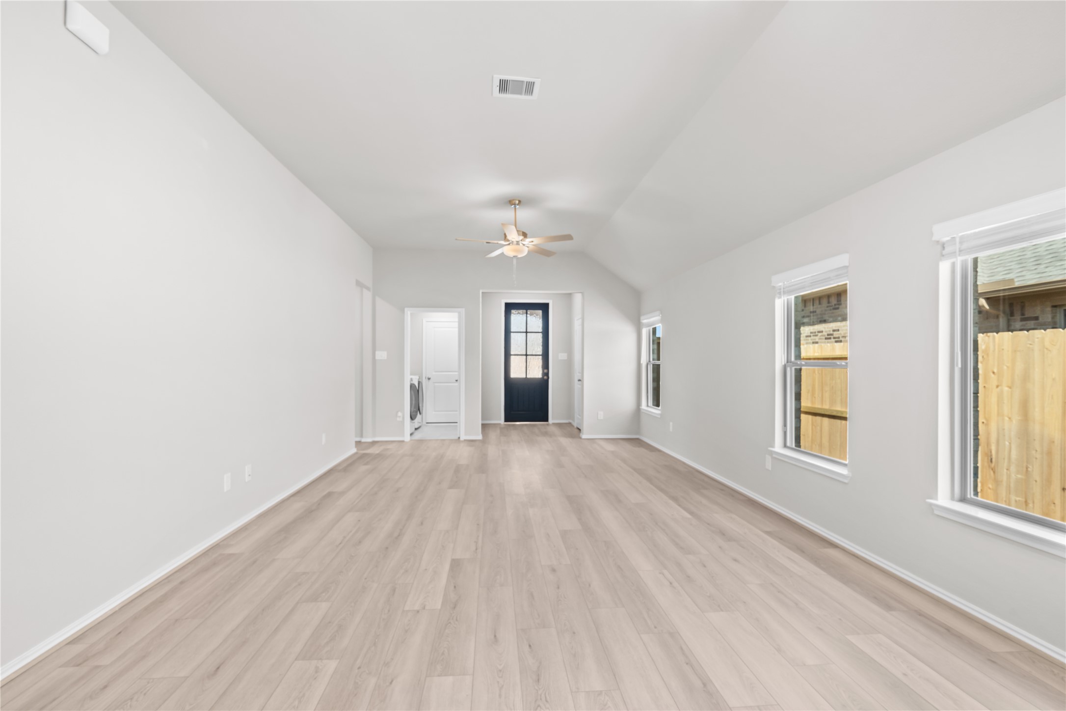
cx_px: 533
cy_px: 356
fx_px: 474
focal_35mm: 16
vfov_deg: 73.7
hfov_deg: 96.7
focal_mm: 16
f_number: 8
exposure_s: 1/3
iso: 400
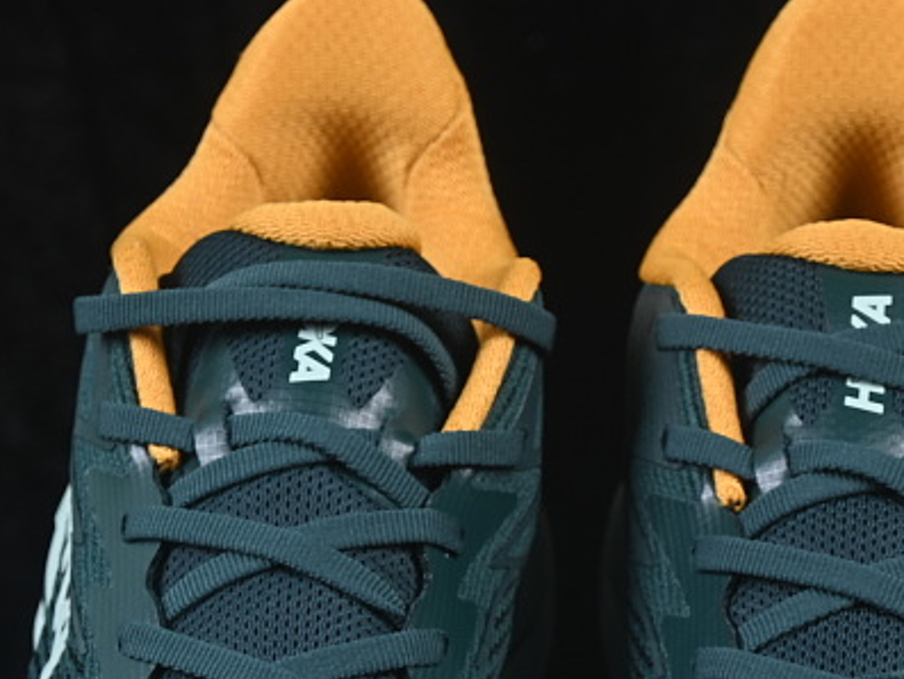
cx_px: 594
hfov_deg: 10.1
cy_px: 770
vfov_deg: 7.5
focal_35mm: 196
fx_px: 5120
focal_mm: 50
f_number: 7.1
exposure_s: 1/60
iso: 160
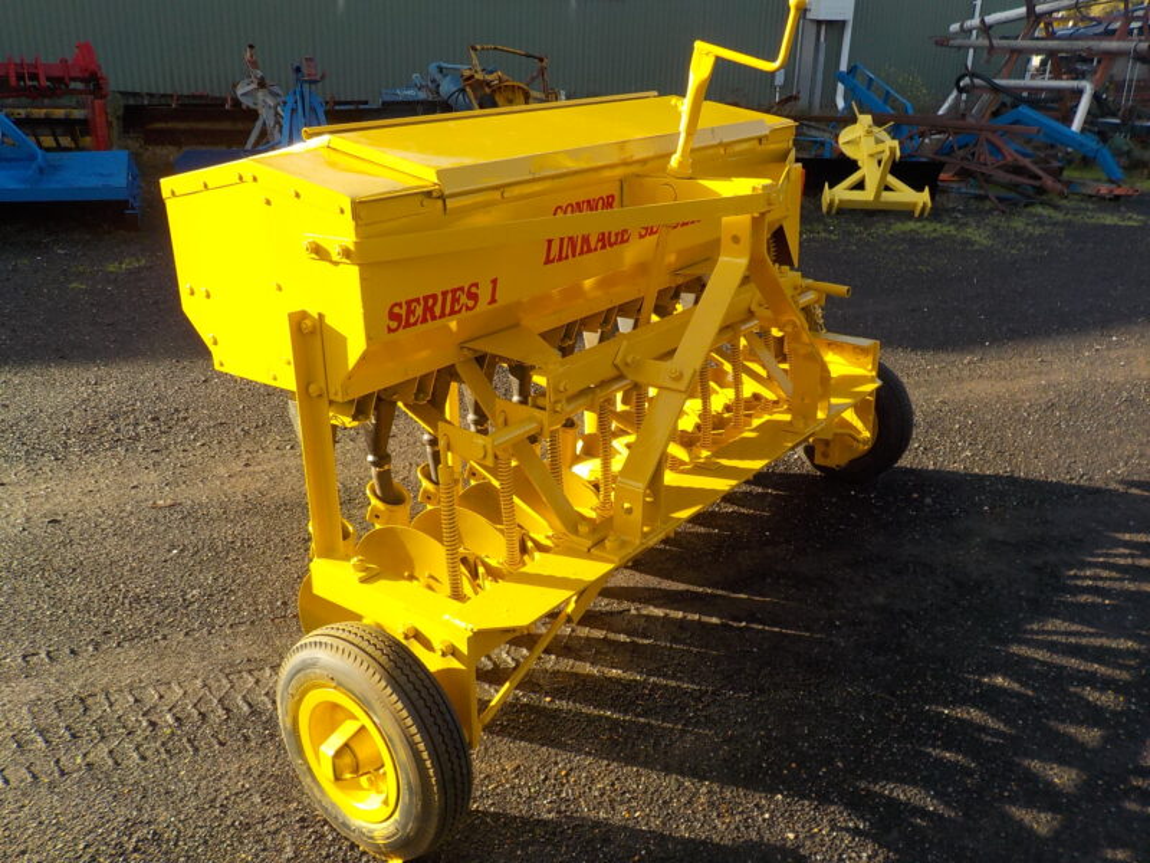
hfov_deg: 60.0
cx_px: 575
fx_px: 997
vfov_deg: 46.8
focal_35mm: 30
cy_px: 432
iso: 125
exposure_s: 1/400
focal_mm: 4.1
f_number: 3.3
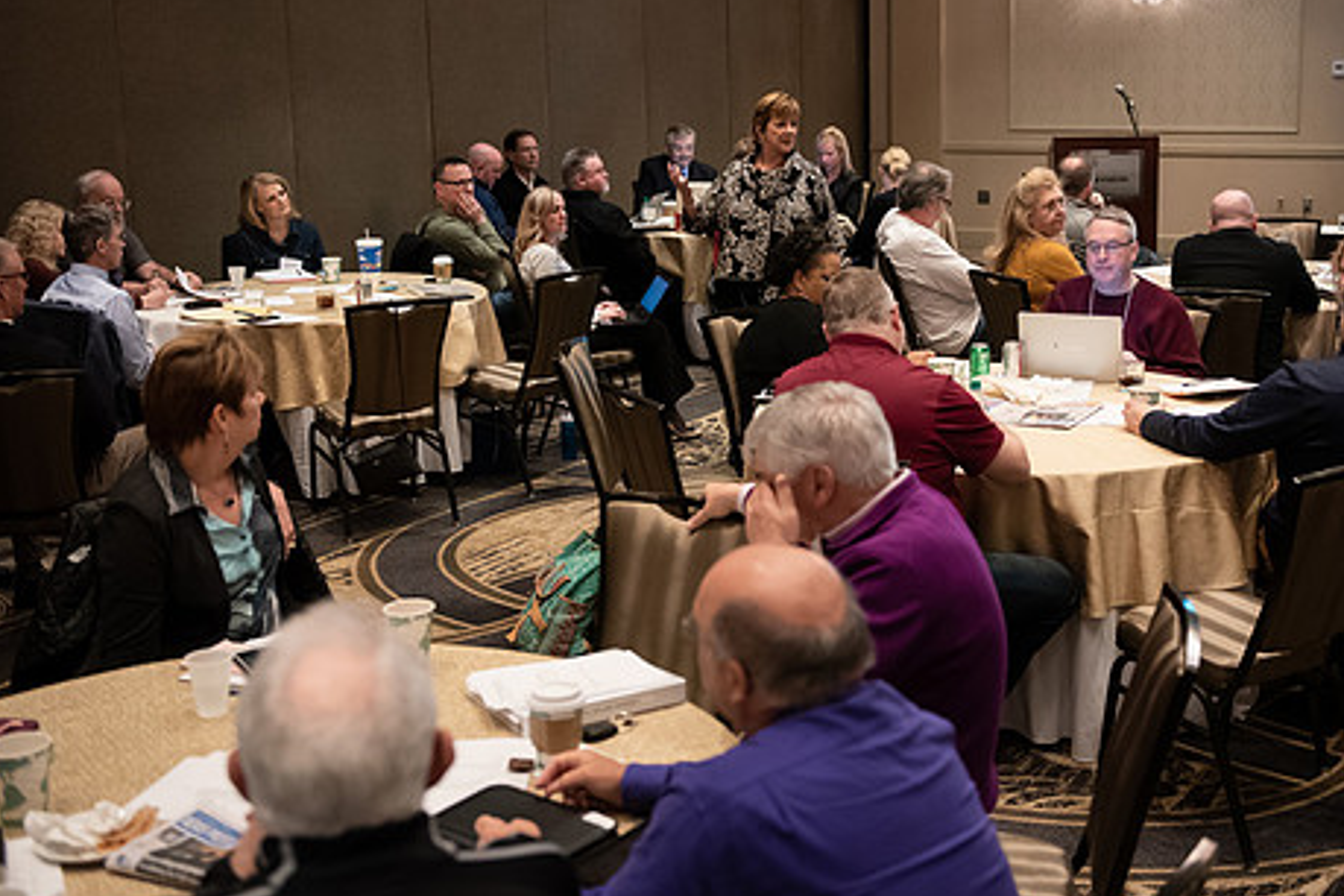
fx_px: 1792
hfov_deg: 41.0
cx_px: 764
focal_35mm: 48
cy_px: 356
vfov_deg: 28.0
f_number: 3.2
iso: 5000
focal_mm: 38
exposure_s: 1/160
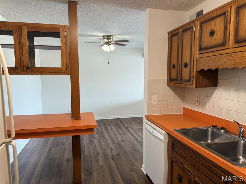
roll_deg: -0.1
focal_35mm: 24
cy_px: 92
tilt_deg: -5.2
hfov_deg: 71.6
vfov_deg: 56.8
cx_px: 123
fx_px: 171
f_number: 1.78
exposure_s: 1/60
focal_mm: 6.76
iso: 160
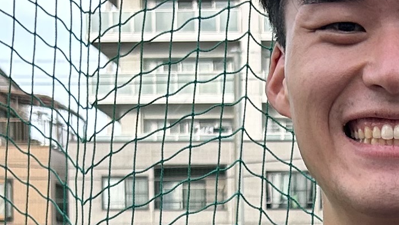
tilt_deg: -2.3
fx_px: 1704
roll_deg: +0.0
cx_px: 429
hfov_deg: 13.1
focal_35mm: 161
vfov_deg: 7.3
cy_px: 411
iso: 50
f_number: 1.5
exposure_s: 1/1038
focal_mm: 5.7
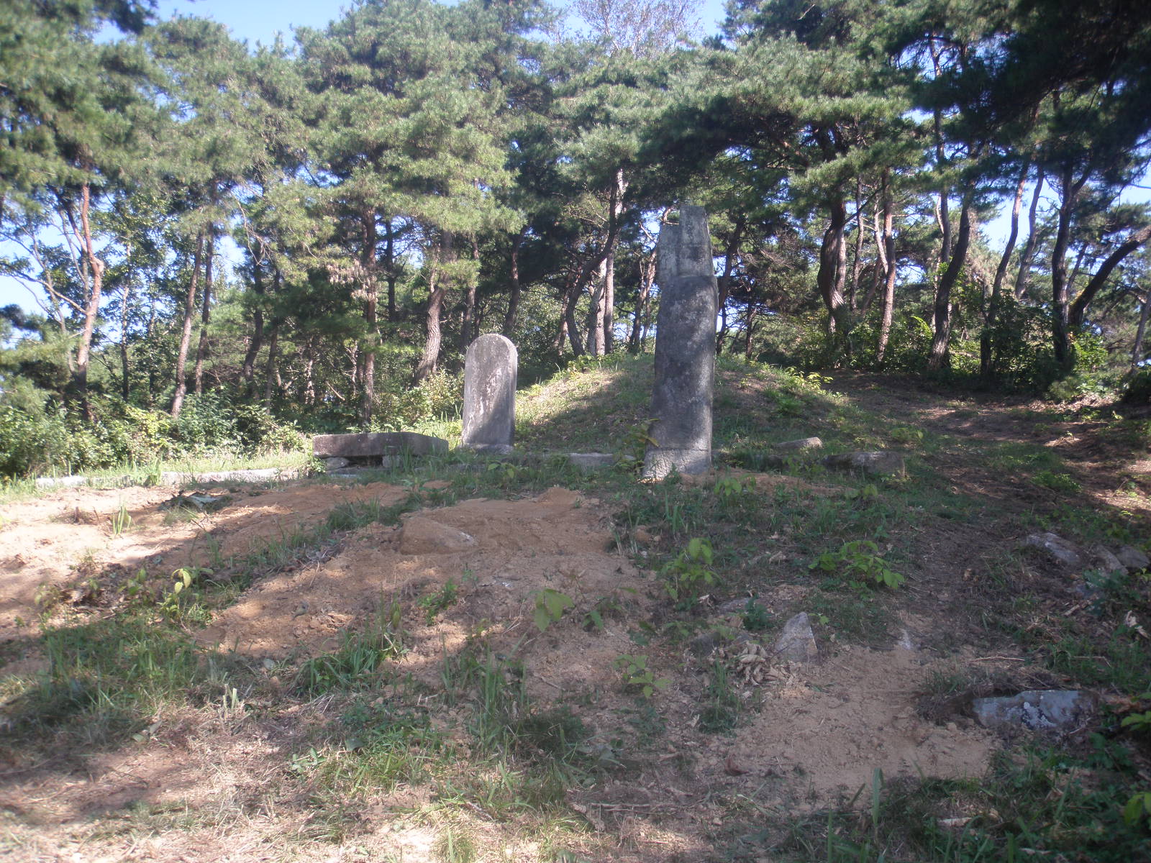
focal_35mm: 38
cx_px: 576
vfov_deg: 37.7
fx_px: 1264
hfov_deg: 49.0
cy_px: 432
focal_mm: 6.7
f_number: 3.5
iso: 50
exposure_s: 1/100
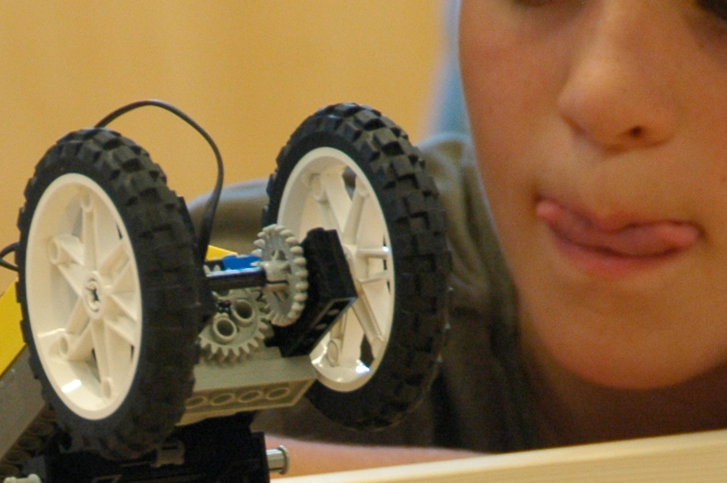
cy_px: 624
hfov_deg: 2.0
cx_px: 177
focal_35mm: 1015
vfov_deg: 1.4
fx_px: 20478
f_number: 5.6
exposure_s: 1/20
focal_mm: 200
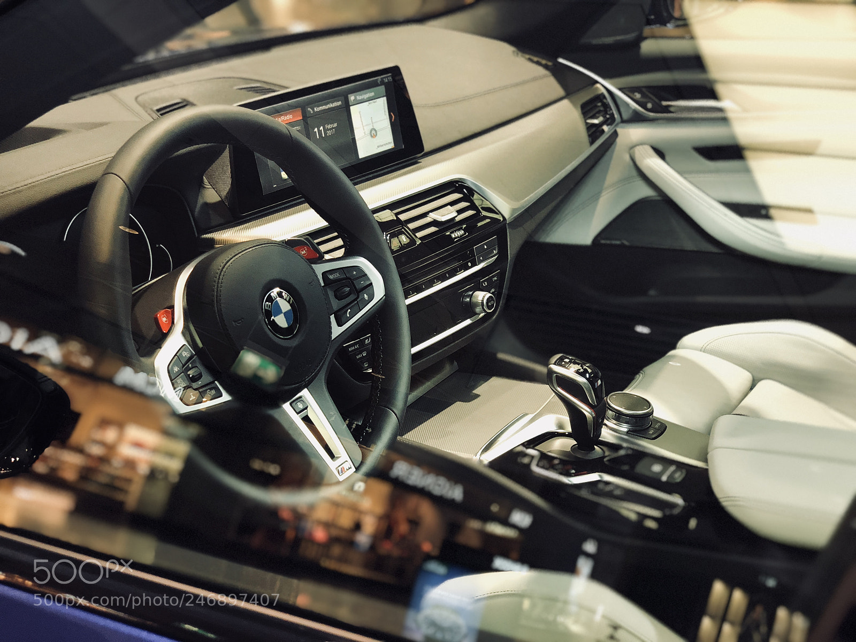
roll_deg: +2.6
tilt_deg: -22.7
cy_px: 321
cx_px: 428
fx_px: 1286
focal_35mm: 52
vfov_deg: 28.0
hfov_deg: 36.8
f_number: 2.4
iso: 125
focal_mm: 6
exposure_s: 1/25
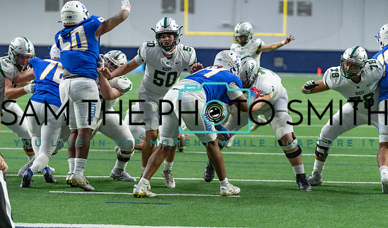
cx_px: 184
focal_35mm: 145
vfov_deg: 8.7
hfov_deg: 14.7
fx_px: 1506
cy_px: 136
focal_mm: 133
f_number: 2.8
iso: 3200
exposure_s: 1/800
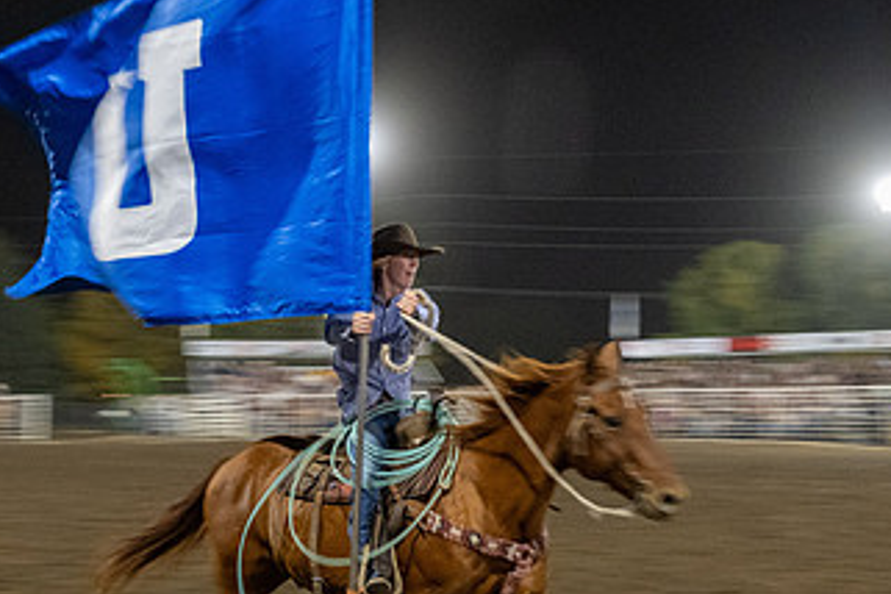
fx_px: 1584
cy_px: 431
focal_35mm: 64
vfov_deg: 21.1
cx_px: 454
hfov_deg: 31.4
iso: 3200
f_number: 4.5
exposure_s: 1/60
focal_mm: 24
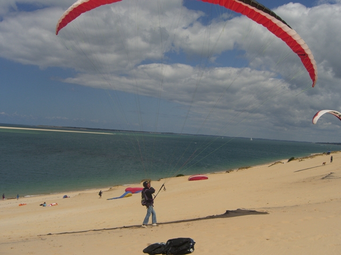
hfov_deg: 49.0
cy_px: 128
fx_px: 374
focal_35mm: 38
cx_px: 170
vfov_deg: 37.7
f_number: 8
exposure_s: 1/500
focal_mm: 7.9
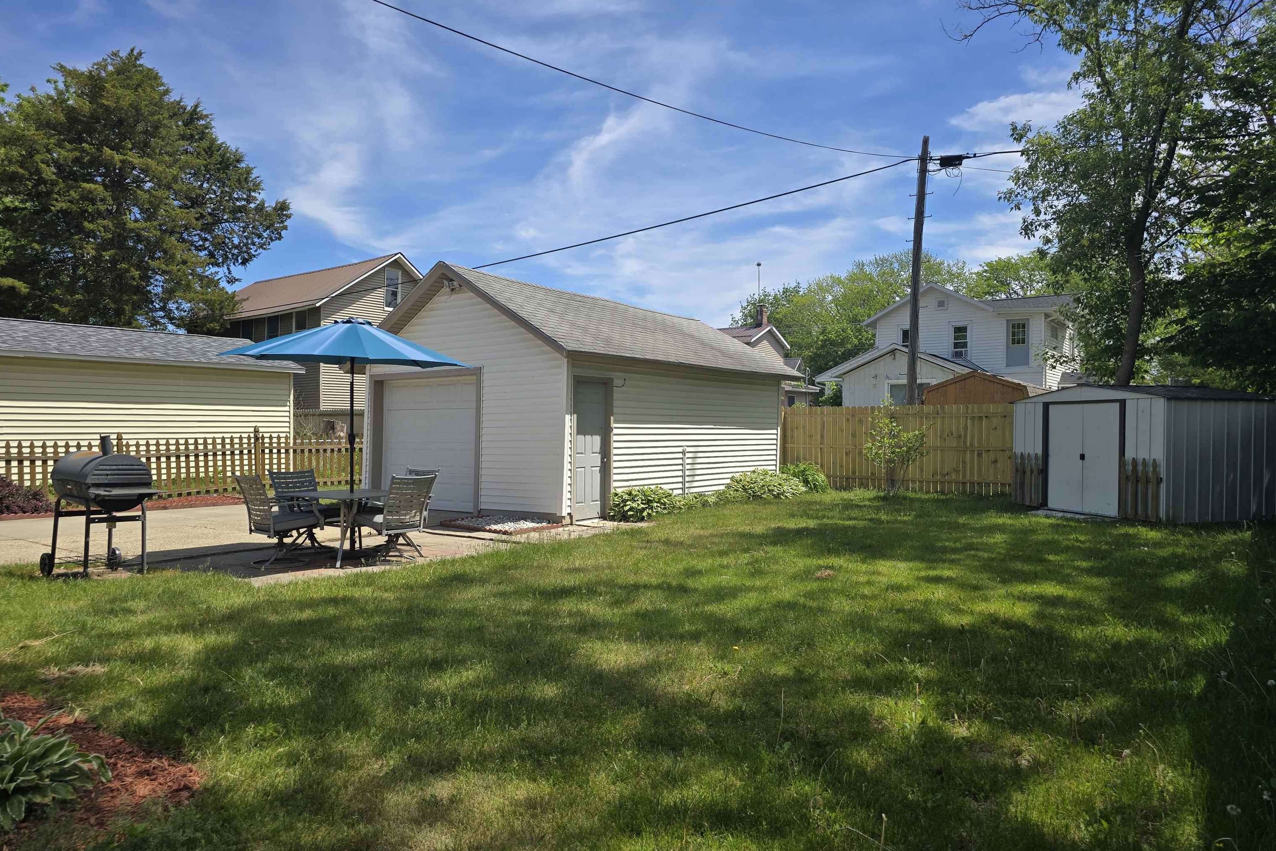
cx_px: 636
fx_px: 851
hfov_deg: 73.7
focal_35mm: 24
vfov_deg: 53.1
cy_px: 453
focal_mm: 6.3
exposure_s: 1/690
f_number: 1.7
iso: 12
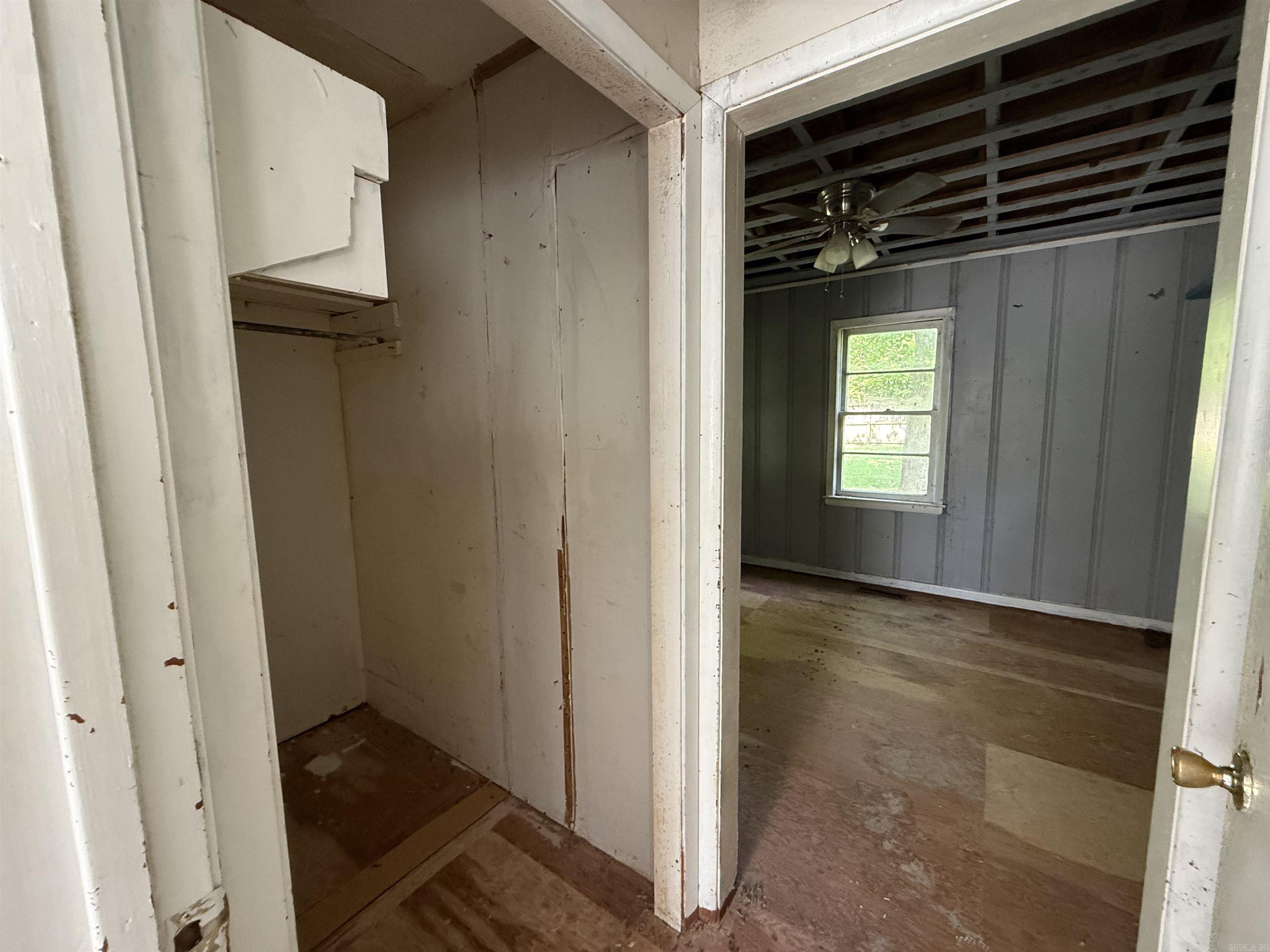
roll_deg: +0.9
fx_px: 514
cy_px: 476
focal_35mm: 14
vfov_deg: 85.7
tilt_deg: -4.9
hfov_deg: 102.1
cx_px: 635
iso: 320
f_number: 2.2
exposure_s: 1/63
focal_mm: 2.22
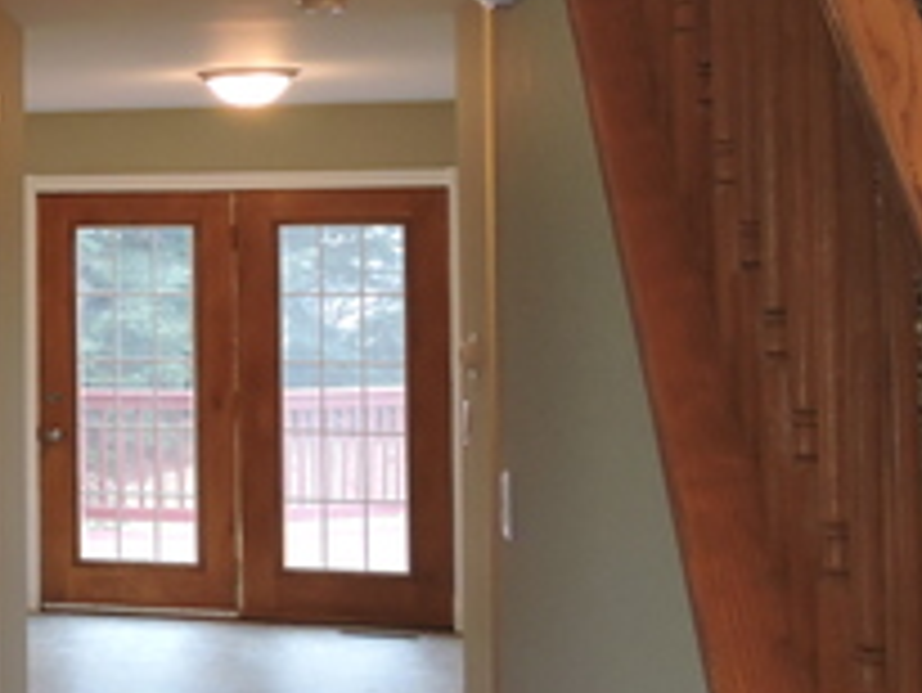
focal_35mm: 75
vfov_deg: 19.6
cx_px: -468
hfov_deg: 21.6
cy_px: 225
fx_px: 1999
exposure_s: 1/30
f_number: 3.3
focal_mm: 4.3
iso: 280
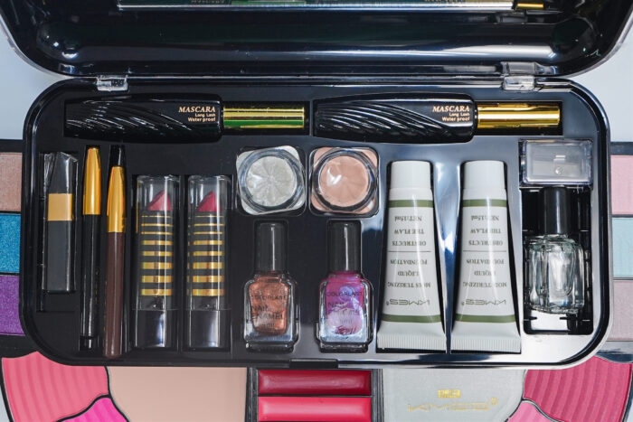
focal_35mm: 42
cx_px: 316
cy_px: 211
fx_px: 739
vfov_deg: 31.9
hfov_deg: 46.4
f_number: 5
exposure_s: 1/160
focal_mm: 28
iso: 800
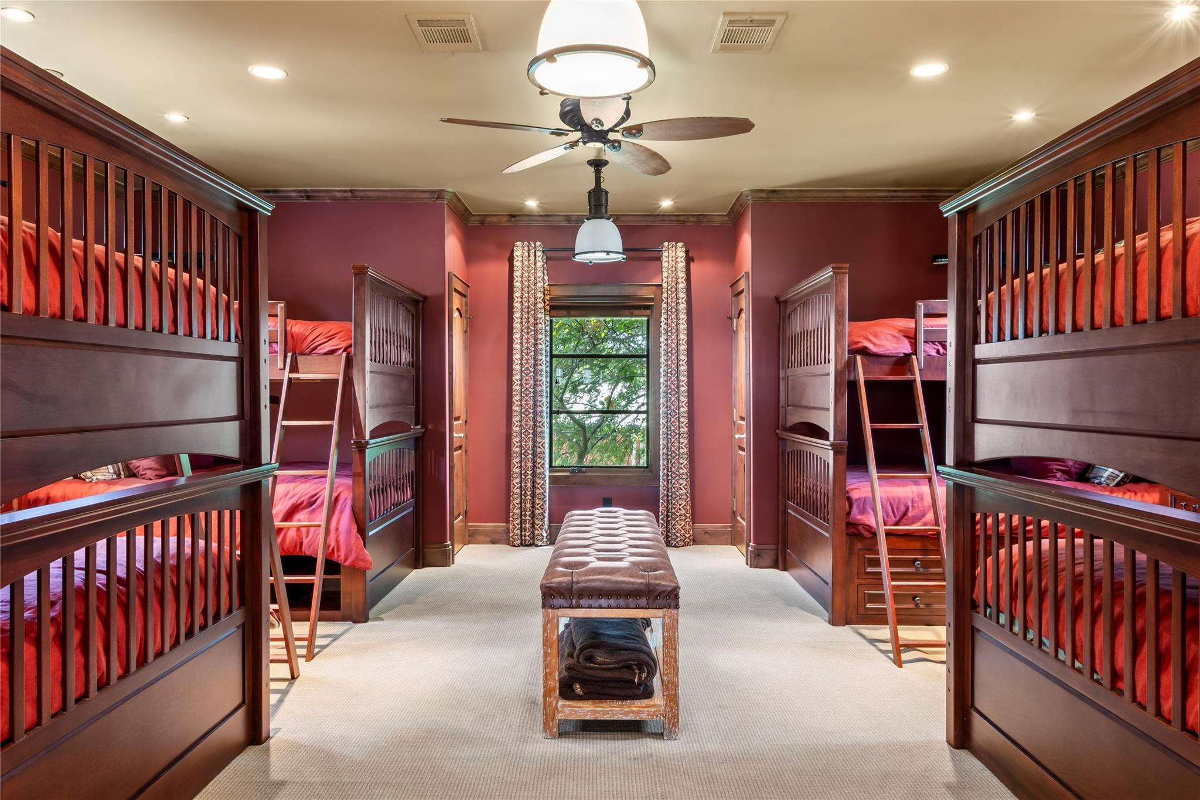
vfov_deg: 51.3
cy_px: 400
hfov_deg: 71.5
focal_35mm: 25
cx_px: 600
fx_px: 833
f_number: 11
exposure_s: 6
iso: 100
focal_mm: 17
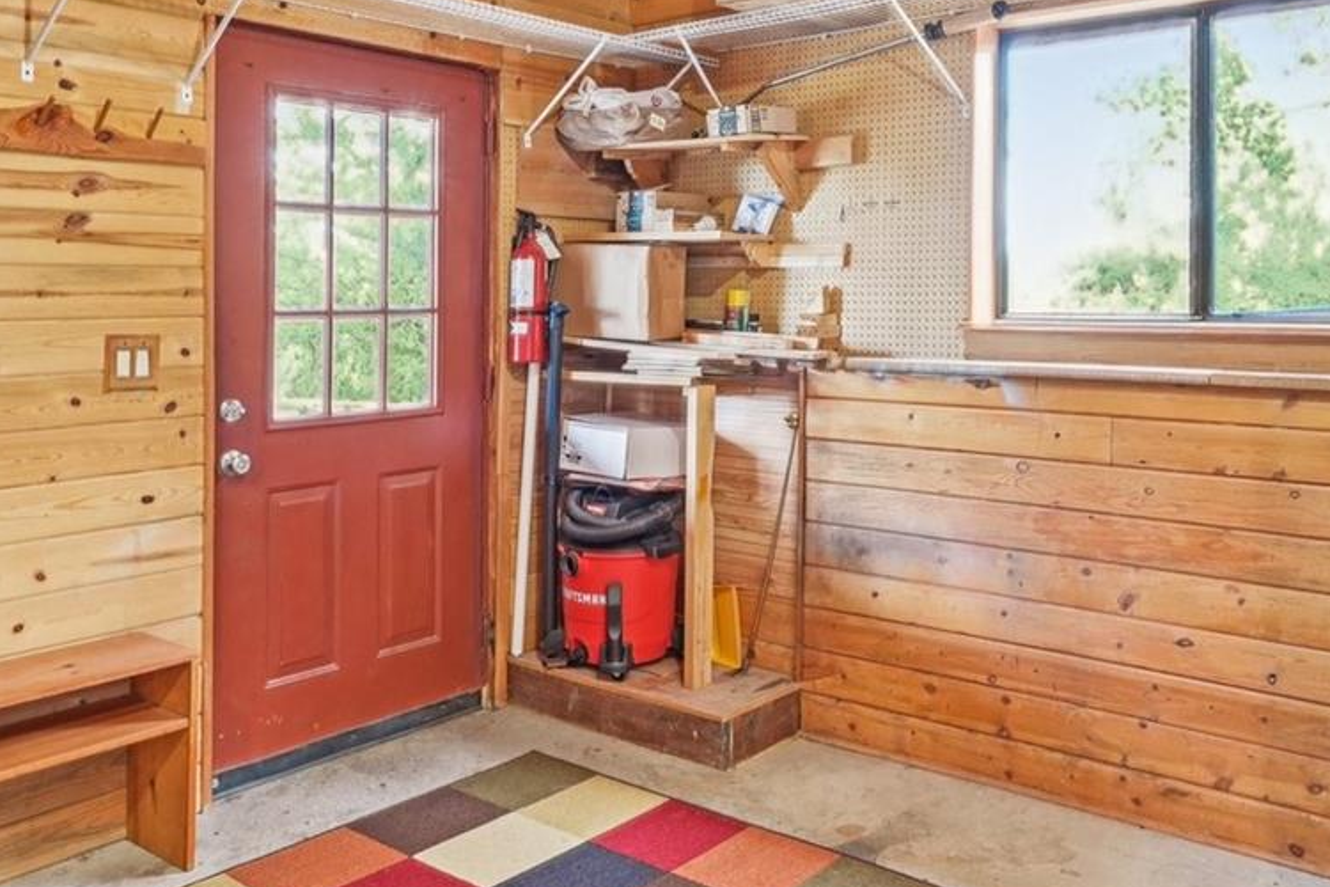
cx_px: 748
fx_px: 1182
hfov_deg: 58.5
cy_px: 298
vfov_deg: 40.6
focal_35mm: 32
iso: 800
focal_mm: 10
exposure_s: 1/1.25
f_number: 8
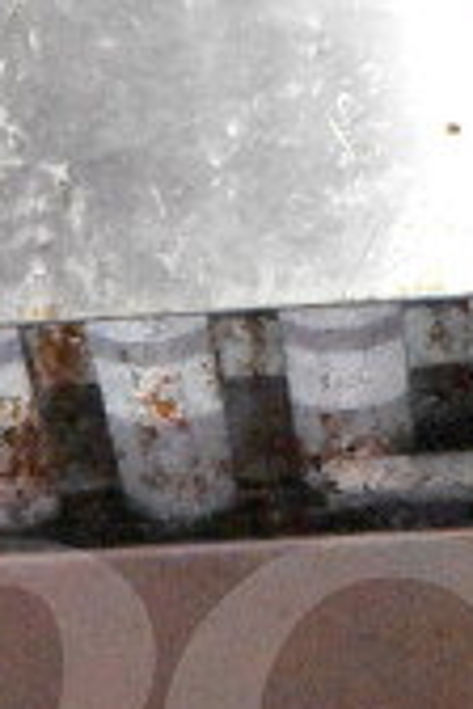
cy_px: 871
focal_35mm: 213
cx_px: 262
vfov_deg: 9.5
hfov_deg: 6.4
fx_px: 4198
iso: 25600
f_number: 4
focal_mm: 26
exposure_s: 1/30
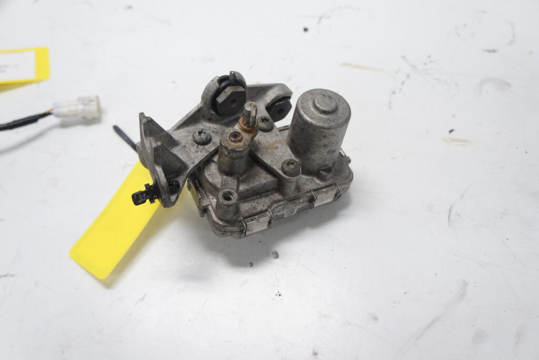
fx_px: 472
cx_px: 270
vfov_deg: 41.7
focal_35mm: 32
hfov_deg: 59.5
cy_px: 180
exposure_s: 1/60
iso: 200
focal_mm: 21
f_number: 4
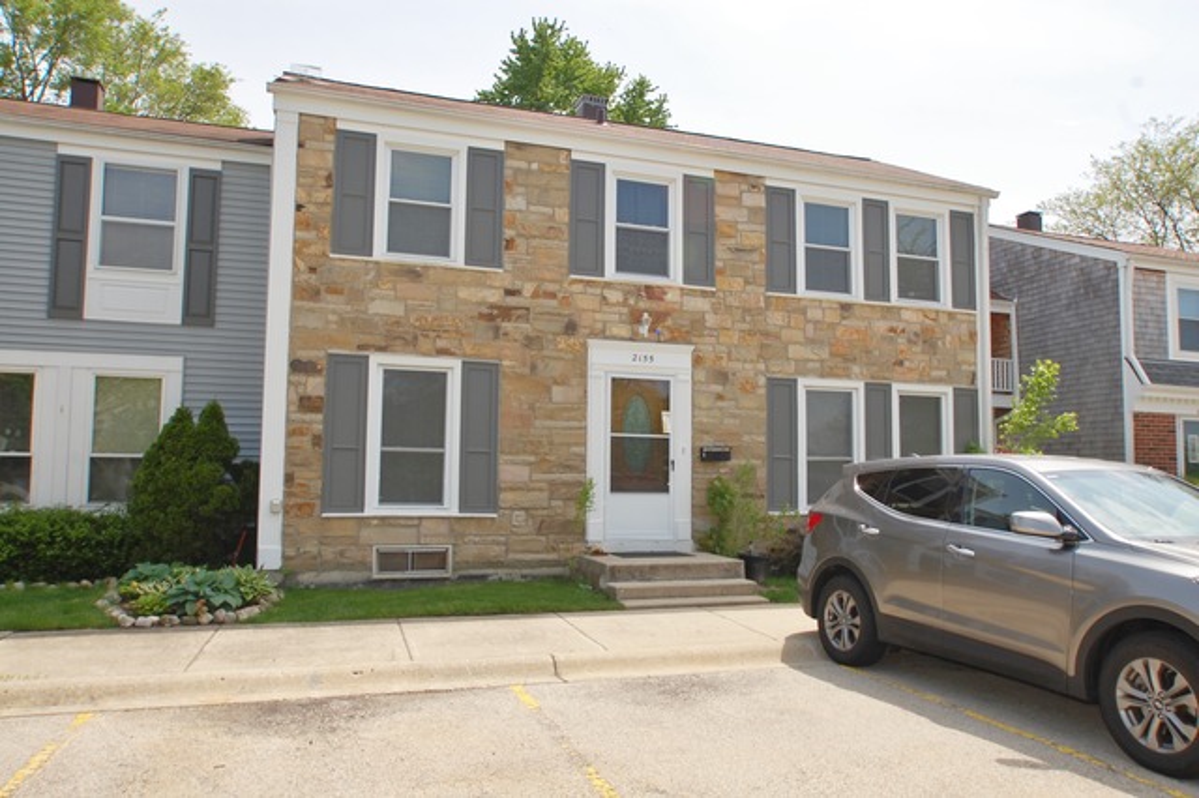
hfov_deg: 67.4
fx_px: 899
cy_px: 399
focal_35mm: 27
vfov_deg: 47.9
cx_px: 600
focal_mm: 18
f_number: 10
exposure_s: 1/400
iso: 200
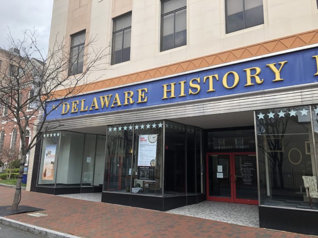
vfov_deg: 49.7
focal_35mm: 28
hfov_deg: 63.4
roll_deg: -1.7
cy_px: 119
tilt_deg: +8.9
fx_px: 257
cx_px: 159
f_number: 1.8
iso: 20
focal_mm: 3.99
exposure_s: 1/407
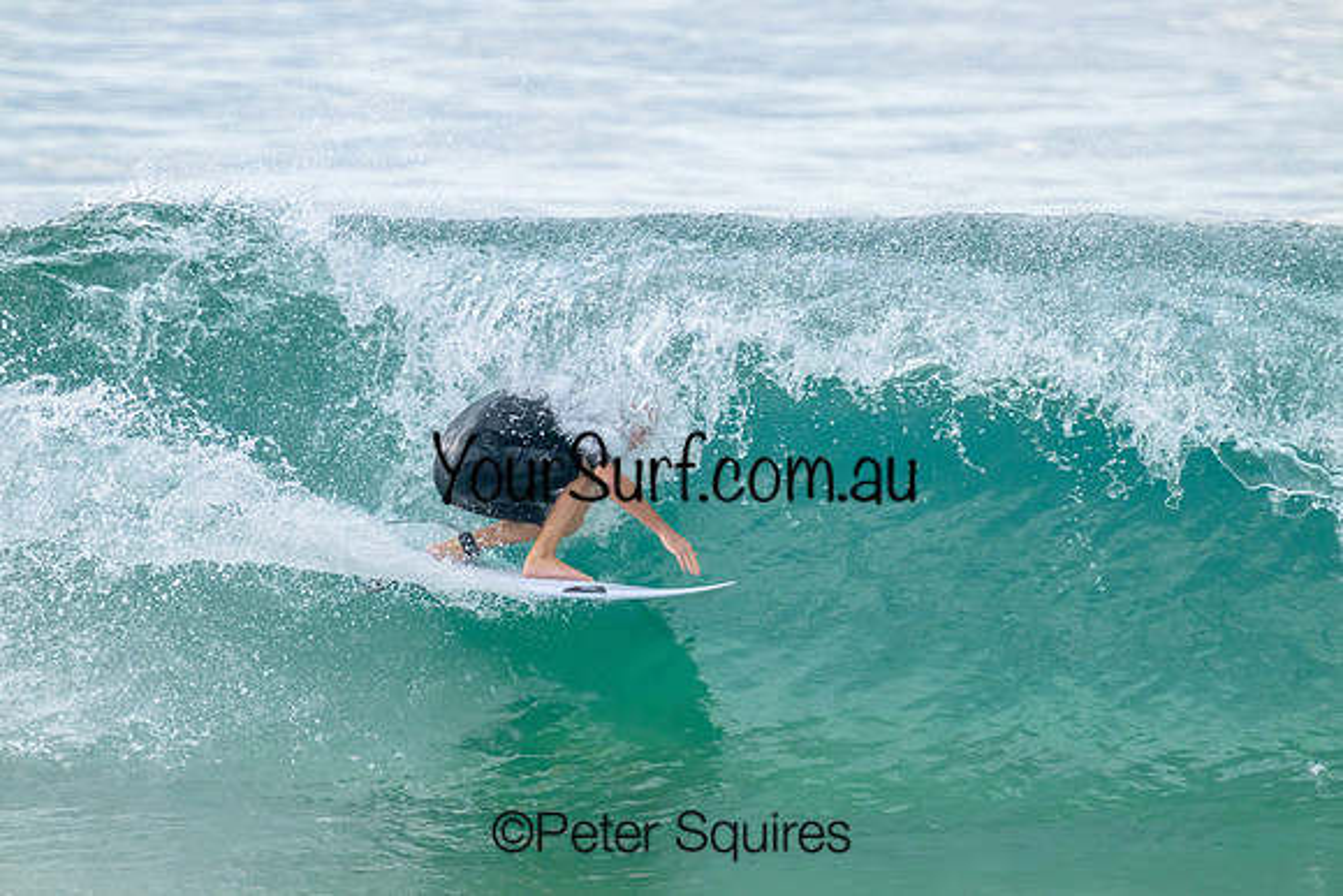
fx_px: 29850
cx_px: 672
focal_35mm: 800
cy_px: 448
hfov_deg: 2.6
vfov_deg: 1.7
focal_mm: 800
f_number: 11
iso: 2500
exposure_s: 1/2000
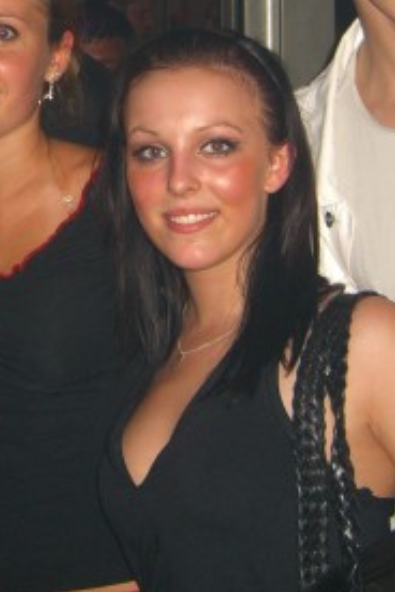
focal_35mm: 86
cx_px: 67
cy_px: 127
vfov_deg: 23.3
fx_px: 1415
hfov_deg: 15.8
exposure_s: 1/60
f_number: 2.8
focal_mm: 7.9
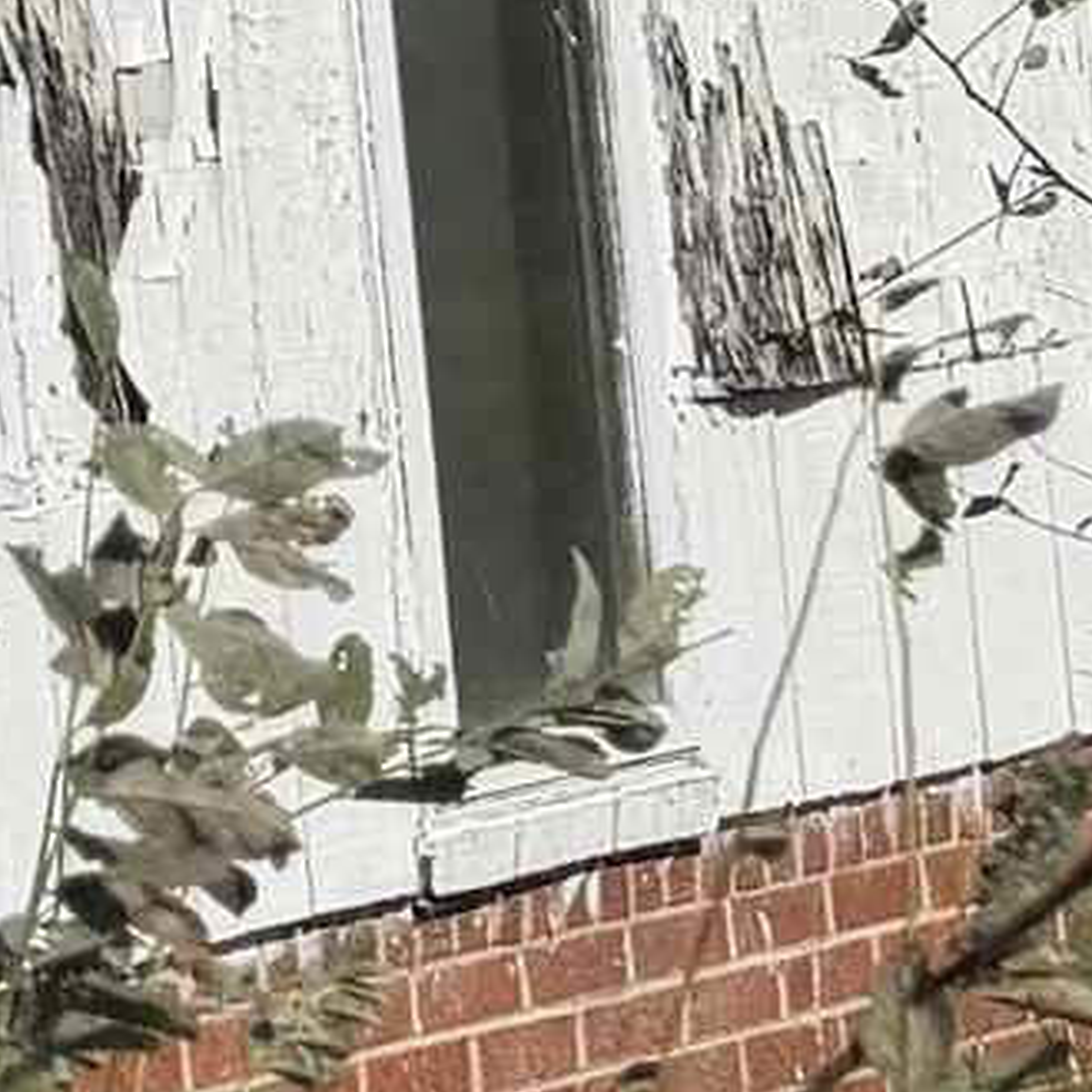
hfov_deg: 7.6
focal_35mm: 198
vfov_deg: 8.4
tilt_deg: +11.4
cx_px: -2353
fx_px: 7067
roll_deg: +2.4
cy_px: -1132
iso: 80
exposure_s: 1/9091
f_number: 1.78
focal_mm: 6.76
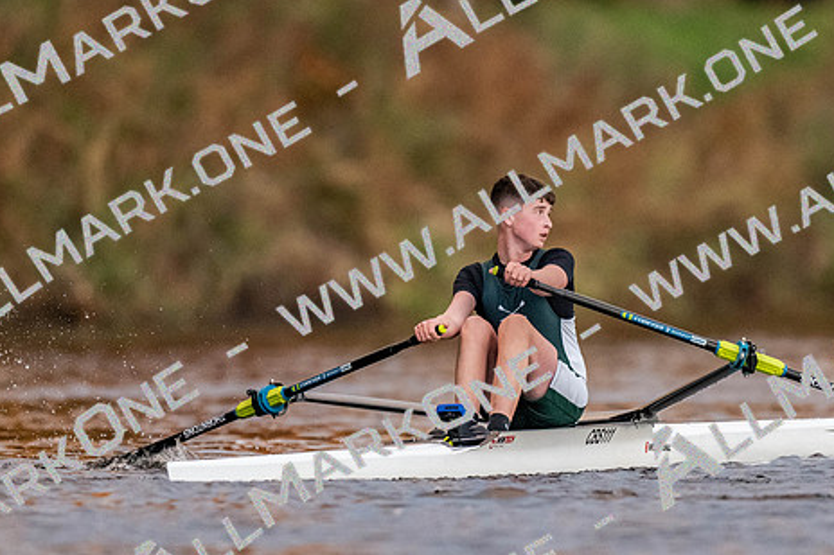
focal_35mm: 1124
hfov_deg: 1.8
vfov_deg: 1.2
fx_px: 26029
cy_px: 341
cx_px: 498
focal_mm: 600
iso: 5000
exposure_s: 1/2000
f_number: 4
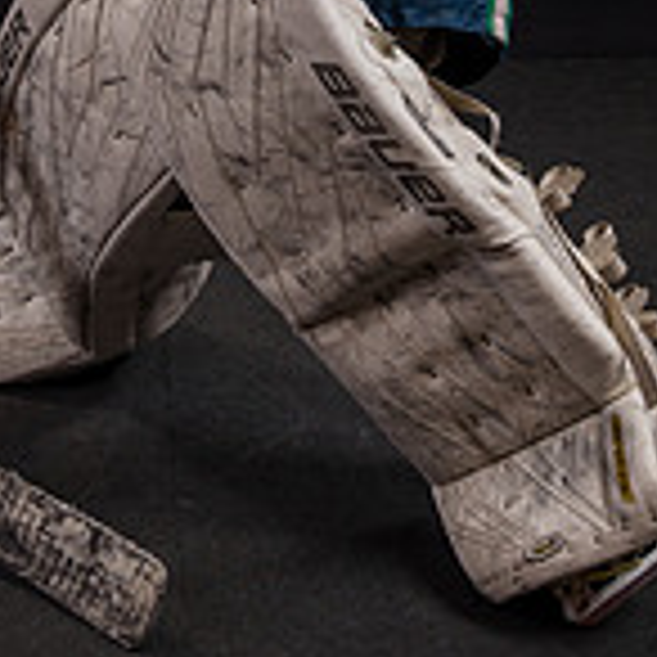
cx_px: 152
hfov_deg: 17.0
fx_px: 2190
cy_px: -355
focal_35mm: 102
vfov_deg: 15.6
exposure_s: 1/160
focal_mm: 24
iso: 80
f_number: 3.5
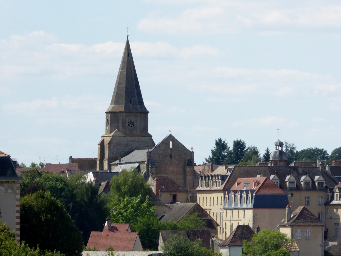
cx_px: 170
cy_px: 128
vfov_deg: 4.0
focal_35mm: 373
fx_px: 3674
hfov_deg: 5.3
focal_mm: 66.8
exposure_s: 1/2000
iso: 800
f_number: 6.3
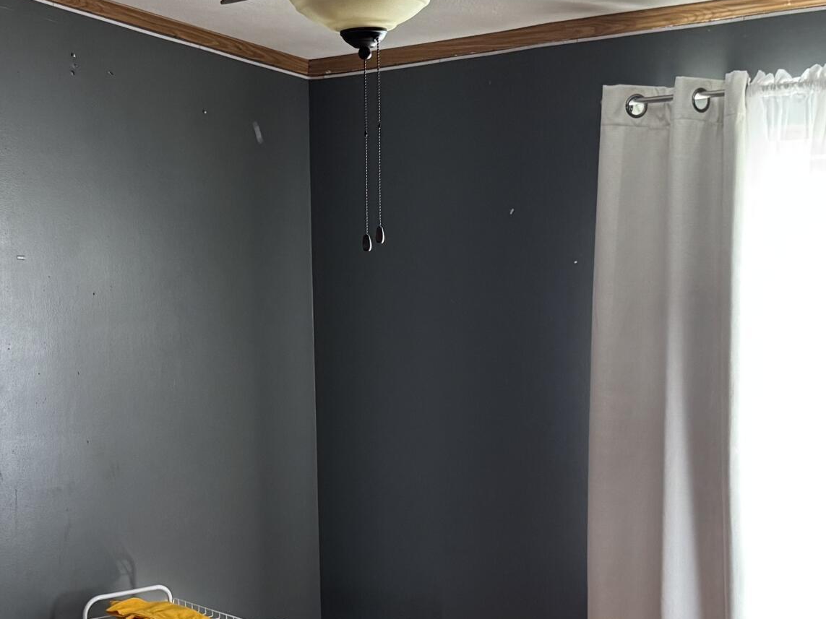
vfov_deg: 23.2
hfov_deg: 30.7
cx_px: 367
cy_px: 412
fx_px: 1503
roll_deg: +0.6
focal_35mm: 63
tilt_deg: -7.0
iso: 400
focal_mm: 6.76
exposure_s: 1/60
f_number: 1.78
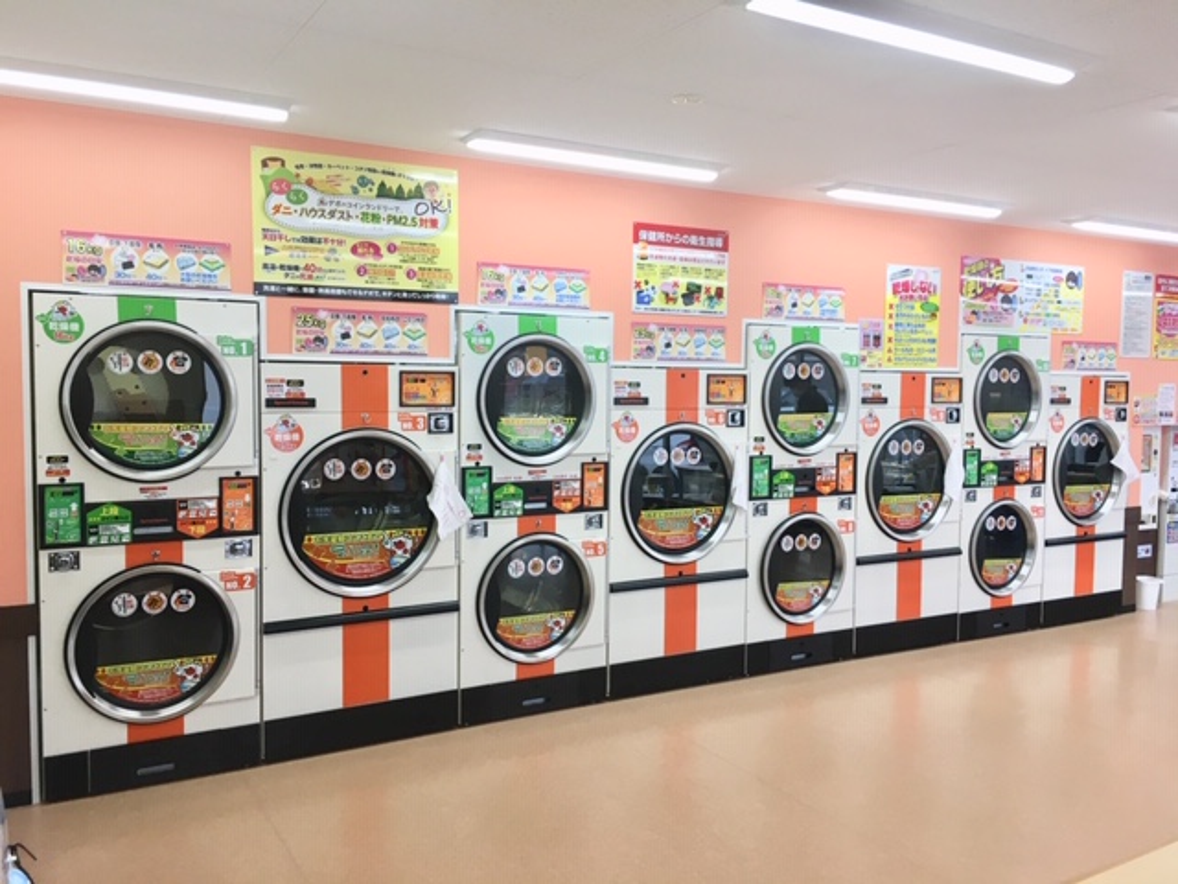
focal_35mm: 29
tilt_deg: -3.4
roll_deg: -0.4
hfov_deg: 61.7
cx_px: 589
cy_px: 442
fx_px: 987
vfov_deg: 48.2
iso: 25
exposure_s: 1/40
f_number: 2.2
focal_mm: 4.15
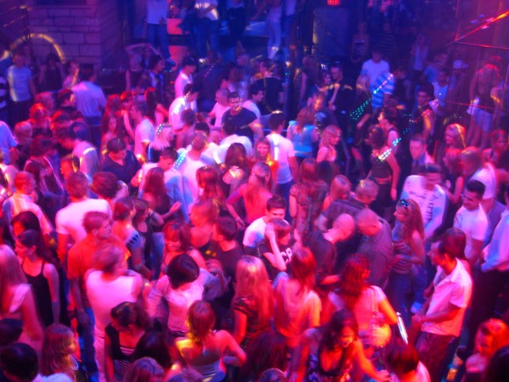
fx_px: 559
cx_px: 254
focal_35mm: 38
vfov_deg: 37.7
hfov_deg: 49.0
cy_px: 191
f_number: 2.8
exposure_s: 1/8
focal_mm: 7.9
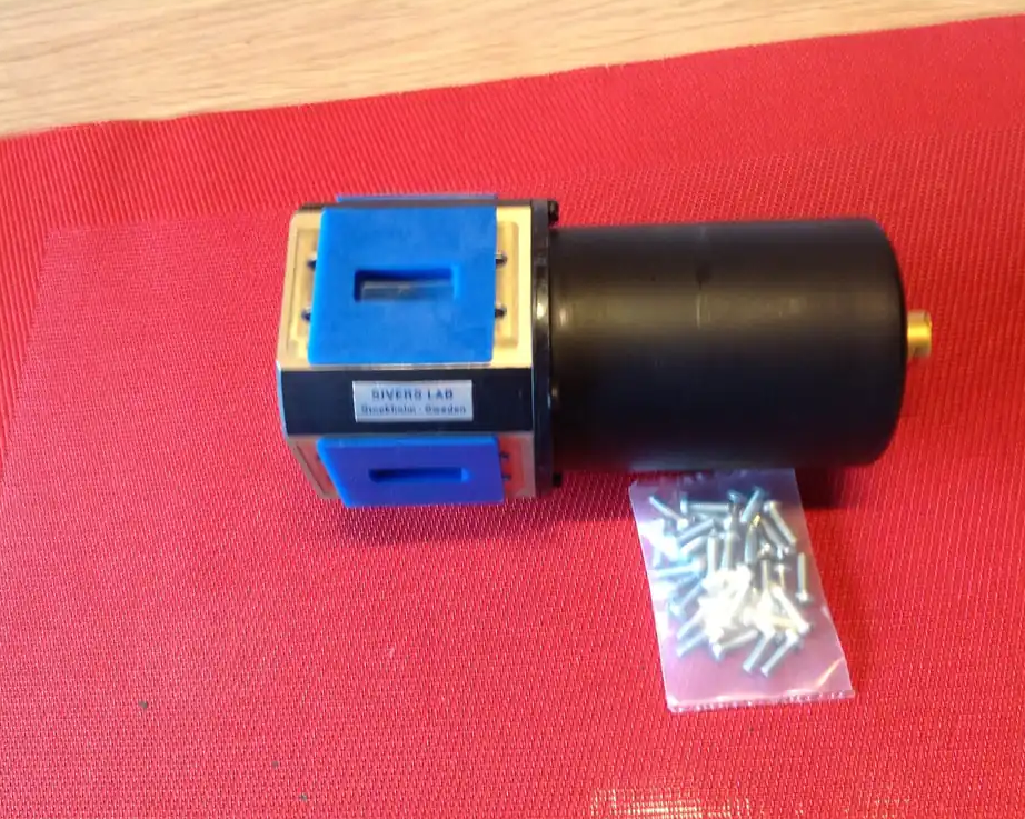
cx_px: 498
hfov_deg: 49.1
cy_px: 411
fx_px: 1122
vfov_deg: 40.1
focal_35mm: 37
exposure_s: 1/15
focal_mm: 4.28
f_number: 2.4
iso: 100
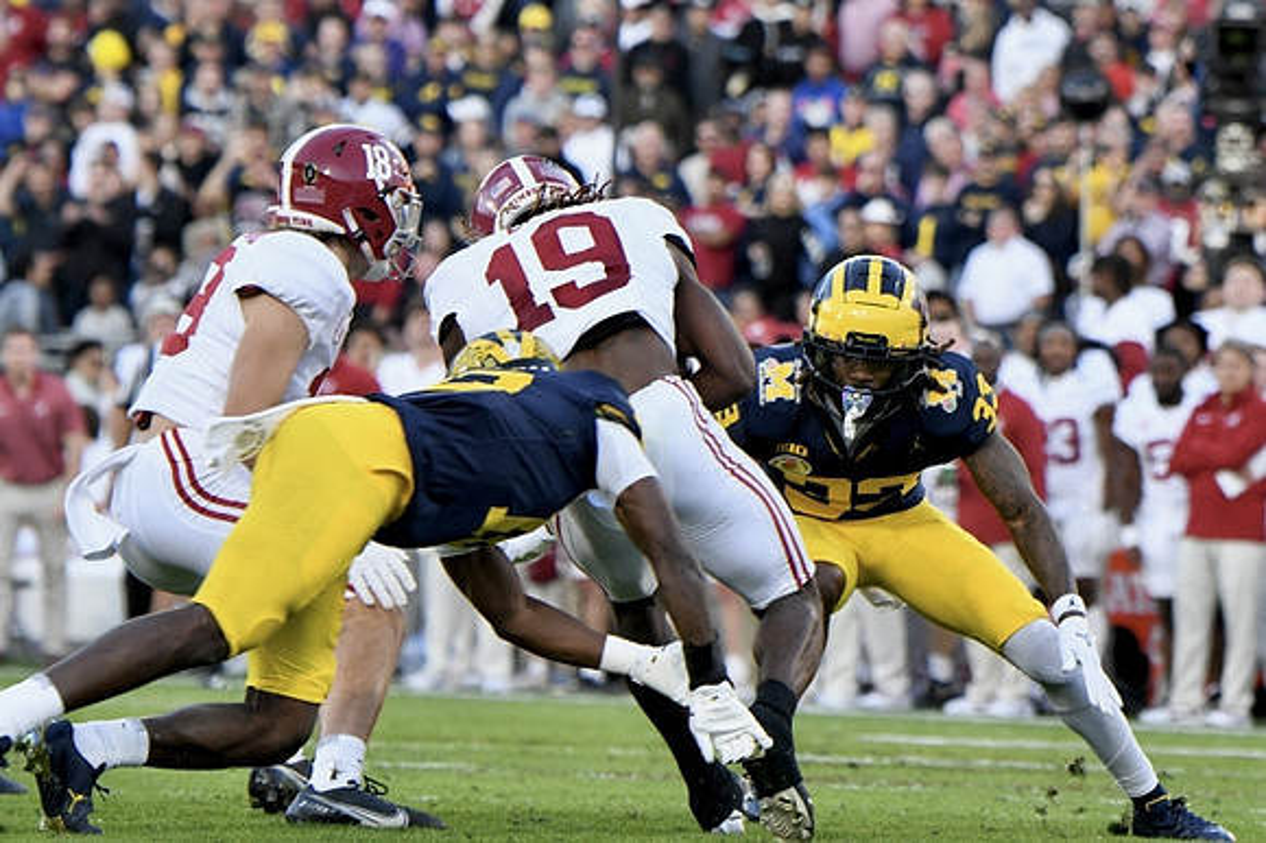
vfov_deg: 3.7
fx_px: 13179
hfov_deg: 5.5
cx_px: 633
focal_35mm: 375
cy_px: 422
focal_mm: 250
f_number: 5.6
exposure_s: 1/1000
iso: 1600
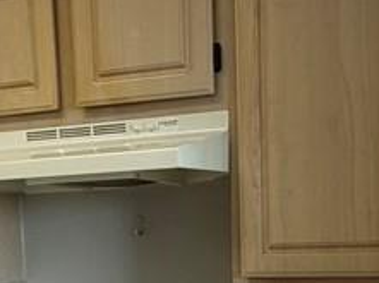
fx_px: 711
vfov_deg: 20.8
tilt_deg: -9.1
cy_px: 352
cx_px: 206
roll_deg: +2.5
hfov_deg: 29.9
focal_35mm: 65
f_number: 2.2
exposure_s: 1/120
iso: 200
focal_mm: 2.22
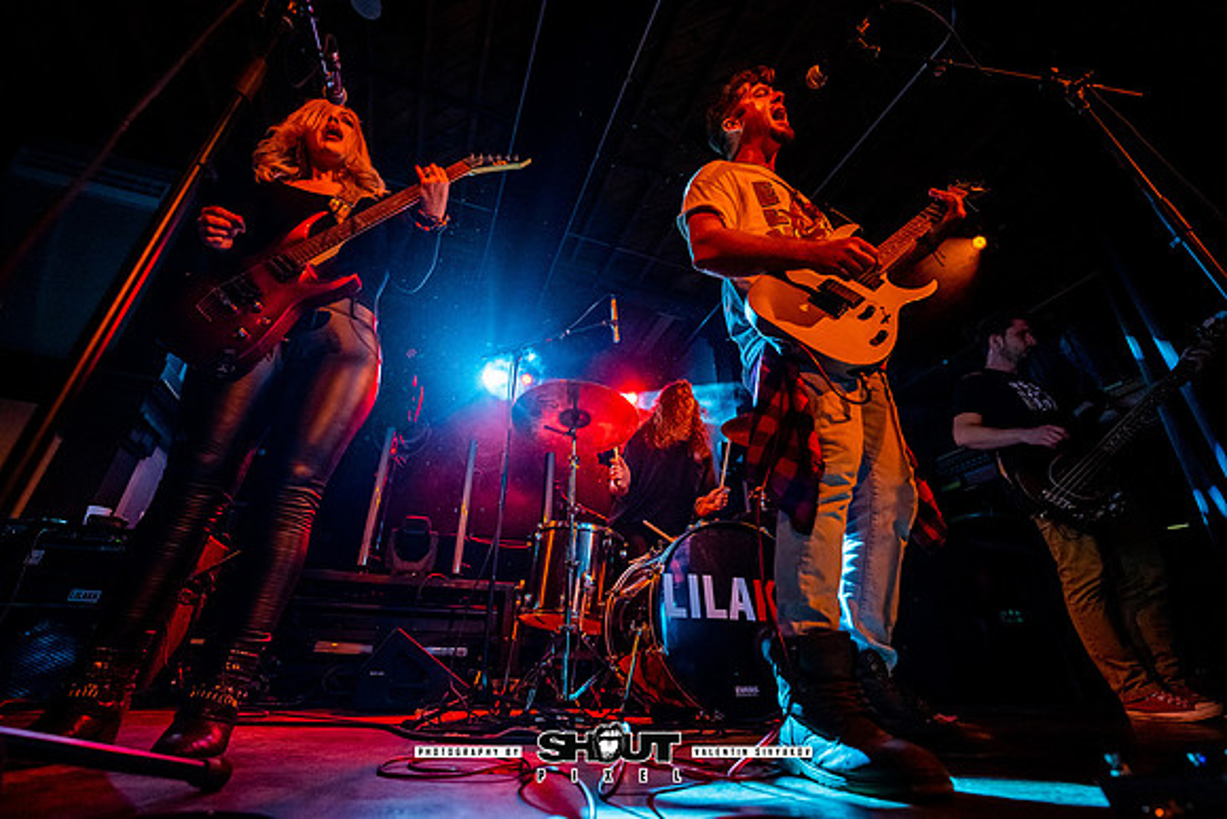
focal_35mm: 14
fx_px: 477
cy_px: 410
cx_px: 614
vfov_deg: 81.2
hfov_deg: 104.2
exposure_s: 1/320
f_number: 2.8
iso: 2000
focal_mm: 14
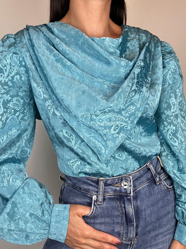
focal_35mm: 30
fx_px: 215
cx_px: 93
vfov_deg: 60.0
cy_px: 124
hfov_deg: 46.8
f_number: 1.9
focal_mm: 2.69
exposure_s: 1/100
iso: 50
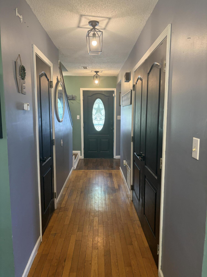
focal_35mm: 26
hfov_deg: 53.0
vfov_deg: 67.3
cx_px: 104
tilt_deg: -7.0
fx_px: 207
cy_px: 138
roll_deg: -0.3
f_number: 1.6
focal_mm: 5.96
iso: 200
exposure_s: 1/60
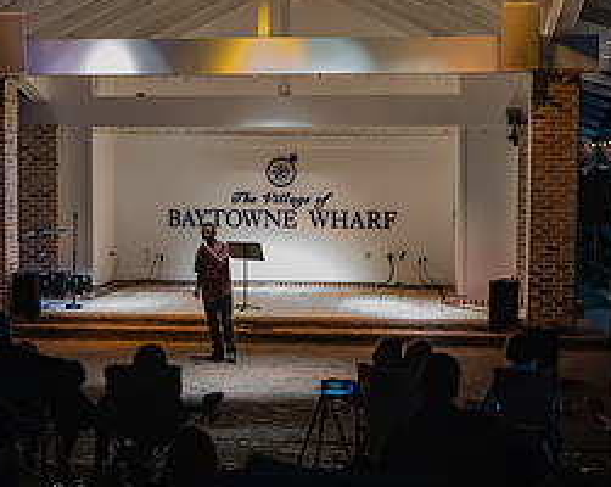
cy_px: 248
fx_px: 1372
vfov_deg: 20.1
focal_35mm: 76
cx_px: 239
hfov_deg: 25.0
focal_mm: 35
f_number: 2.8
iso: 3200
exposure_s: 1/125
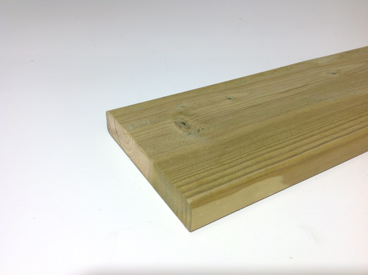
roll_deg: -0.5
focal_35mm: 35
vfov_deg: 40.6
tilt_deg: -31.7
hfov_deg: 52.7
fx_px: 372
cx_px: 184
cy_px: 138
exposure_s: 1/100
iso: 50
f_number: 2.4
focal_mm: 4.28
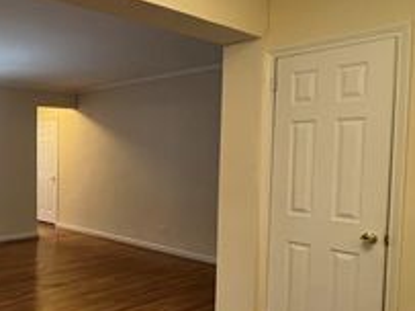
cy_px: 167
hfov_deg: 47.6
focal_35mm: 32
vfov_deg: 44.1
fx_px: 383
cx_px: 4
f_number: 1.8
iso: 400
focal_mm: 1.57
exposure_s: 1/60
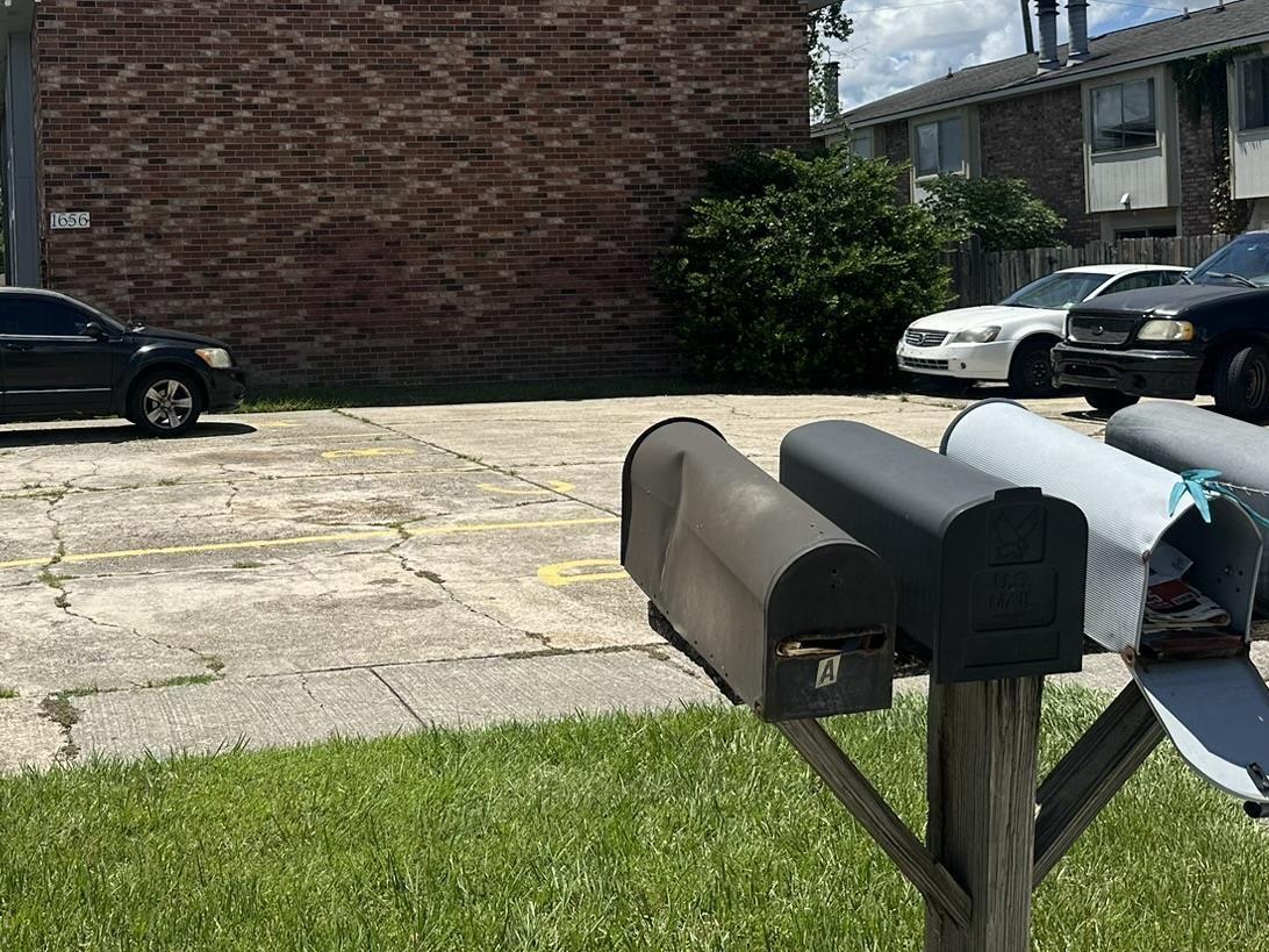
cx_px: 372
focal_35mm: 45
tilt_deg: -1.9
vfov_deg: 31.9
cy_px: 296
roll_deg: +2.8
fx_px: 1650
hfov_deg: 41.2
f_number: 1.78
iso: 80
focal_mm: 6.86
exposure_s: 1/5525
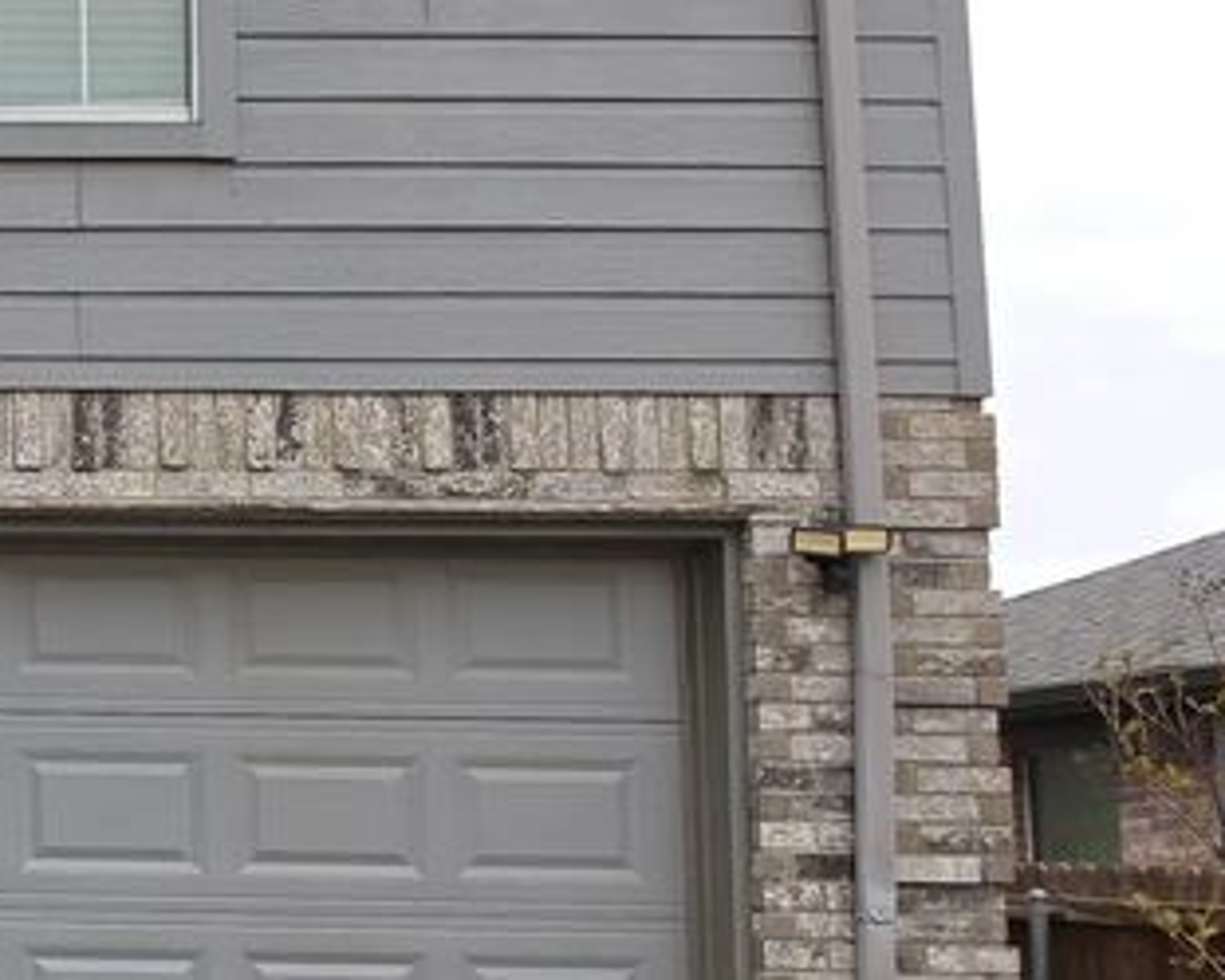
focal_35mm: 74
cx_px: -721
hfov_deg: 20.9
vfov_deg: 20.7
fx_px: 2684
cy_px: 559
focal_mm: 6.5
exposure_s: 1/202
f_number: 1.4
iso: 10
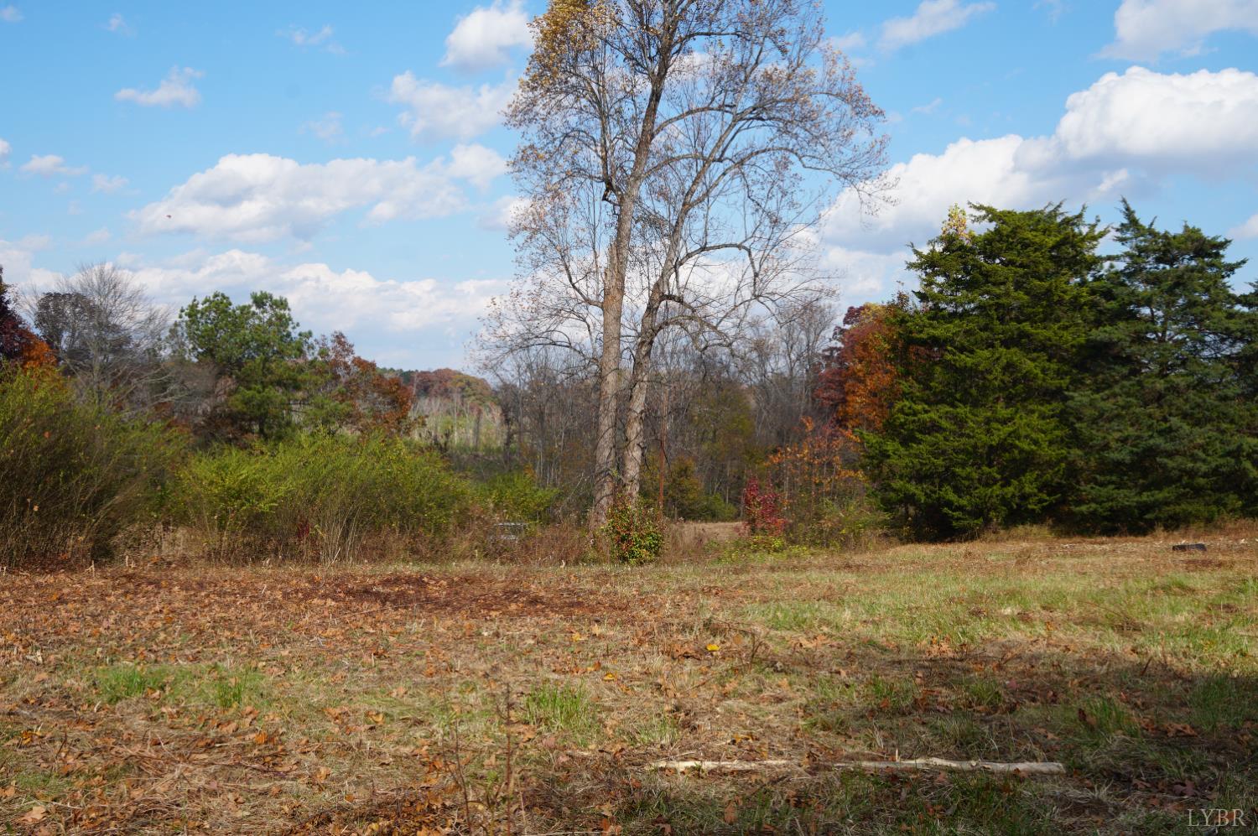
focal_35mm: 38
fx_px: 1309
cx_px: 629
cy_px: 418
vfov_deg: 35.4
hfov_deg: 51.3
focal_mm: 25
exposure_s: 1/125
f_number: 11
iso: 100
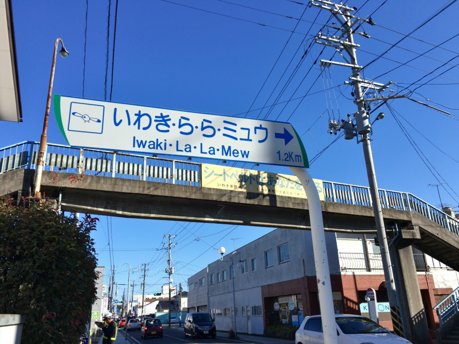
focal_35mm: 29
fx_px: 385
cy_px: 172
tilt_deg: +21.7
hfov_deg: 61.7
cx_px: 230
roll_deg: +2.2
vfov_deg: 48.2
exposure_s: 1/680
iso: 25
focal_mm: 4.15
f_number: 2.2
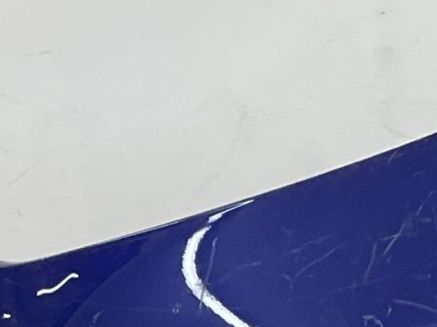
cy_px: 617
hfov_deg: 12.5
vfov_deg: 8.9
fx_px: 1994
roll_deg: +12.9
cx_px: 157
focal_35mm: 158
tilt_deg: -16.6
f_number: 1.8
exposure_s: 1/100
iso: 16
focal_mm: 3
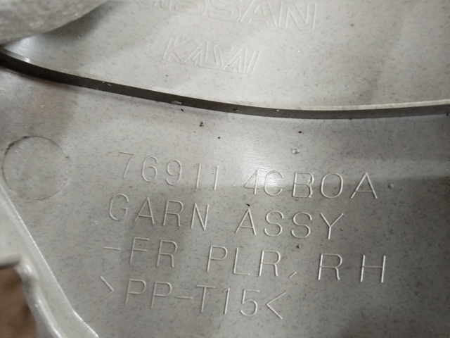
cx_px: 225
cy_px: 169
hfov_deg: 39.7
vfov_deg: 30.3
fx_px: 624
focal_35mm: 48
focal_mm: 5.31
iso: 800
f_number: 1.7
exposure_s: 1/20
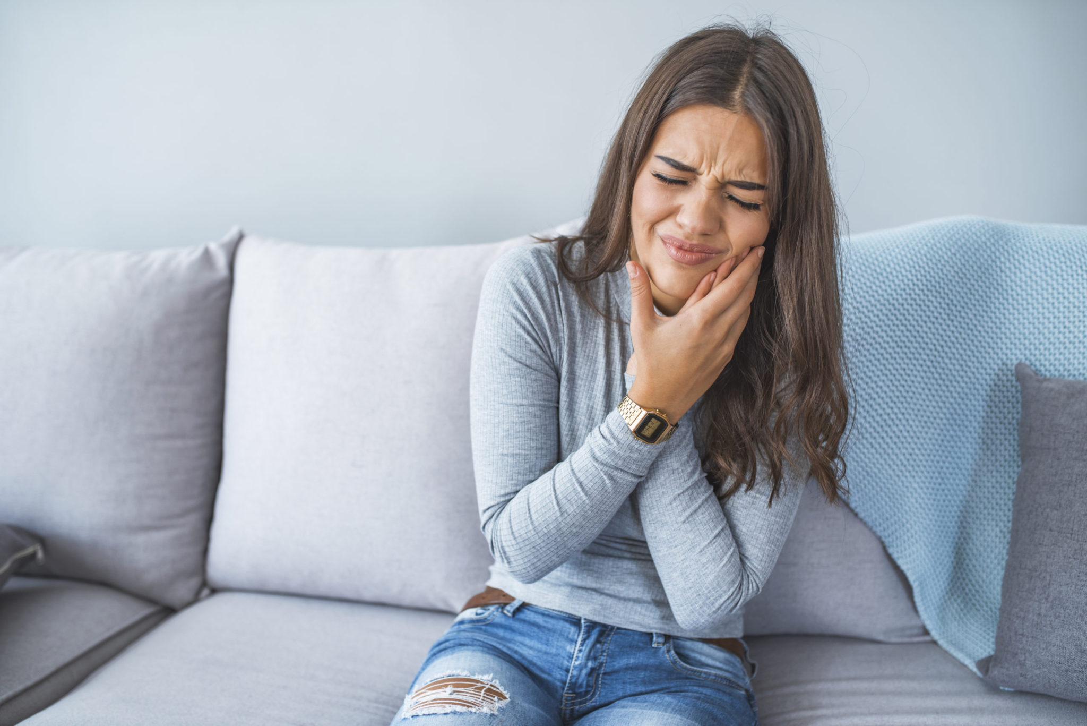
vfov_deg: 37.9
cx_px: 544
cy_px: 363
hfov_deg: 54.4
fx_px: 1057
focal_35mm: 35
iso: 250
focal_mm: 35
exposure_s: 1/100
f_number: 2.5
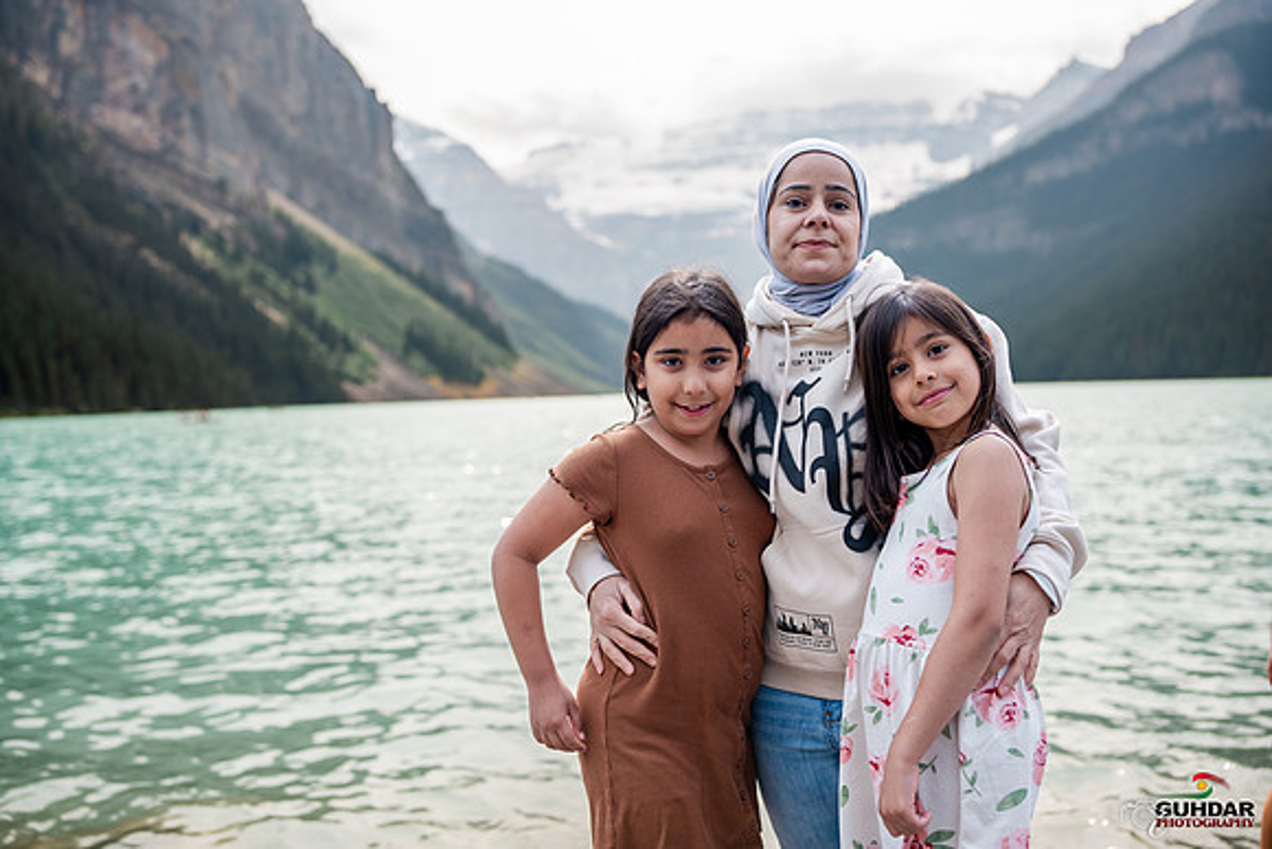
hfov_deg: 54.4
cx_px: 636
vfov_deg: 37.9
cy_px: 424
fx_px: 1237
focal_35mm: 35
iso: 200
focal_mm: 35
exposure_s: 1/2000
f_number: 2.5
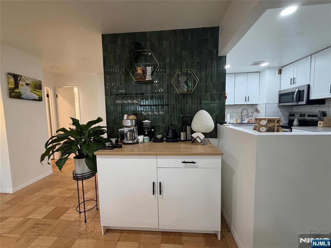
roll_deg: +0.3
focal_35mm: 14
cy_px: 124
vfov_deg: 85.7
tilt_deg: -4.8
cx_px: 166
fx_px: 134
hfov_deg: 102.1
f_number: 2.2
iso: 200
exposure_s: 1/60
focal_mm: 2.22
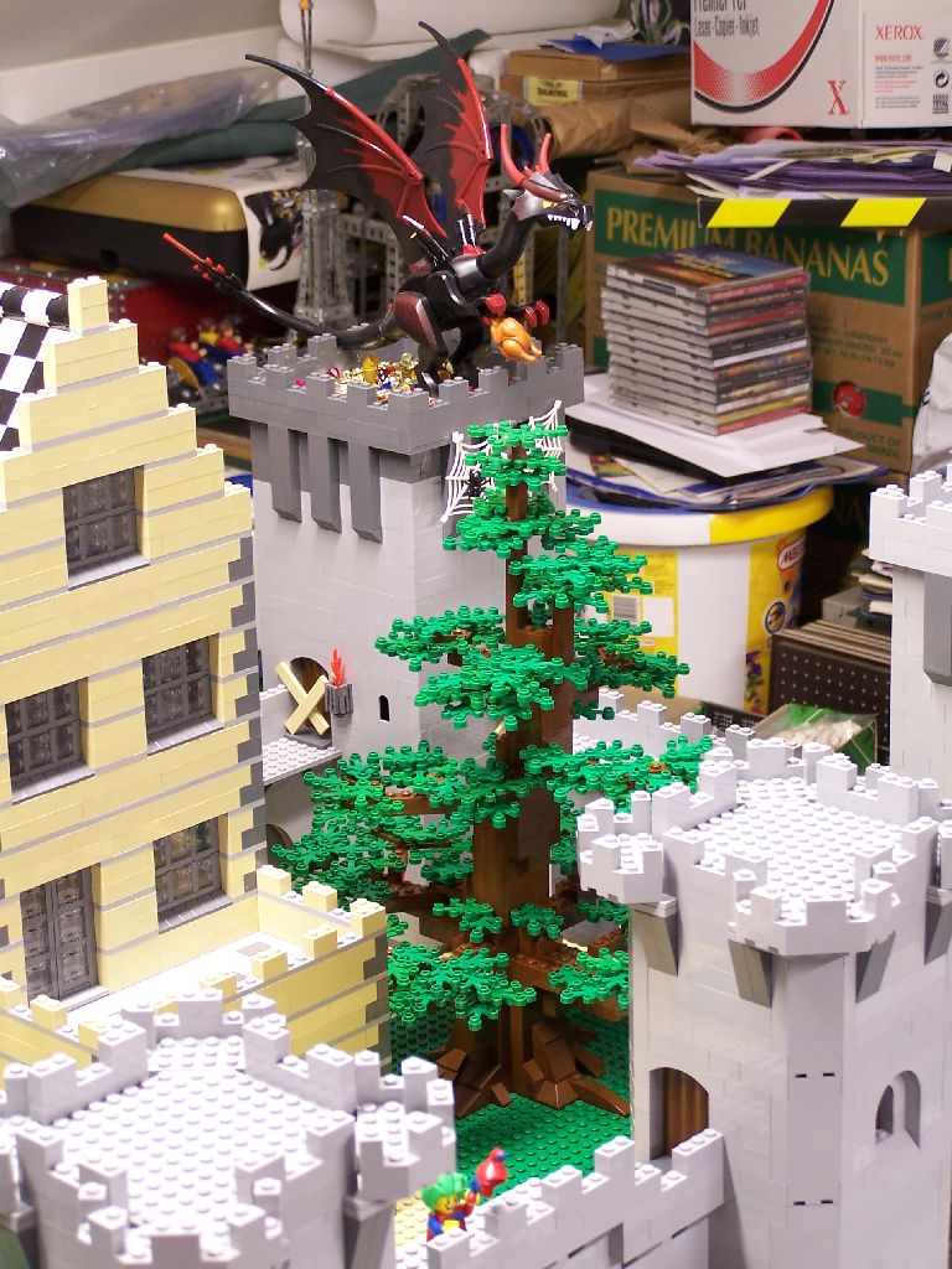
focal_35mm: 82
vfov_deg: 23.8
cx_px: 476
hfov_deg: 18.0
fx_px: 3007
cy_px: 634
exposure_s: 1/3
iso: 80
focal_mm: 13.7
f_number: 3.2
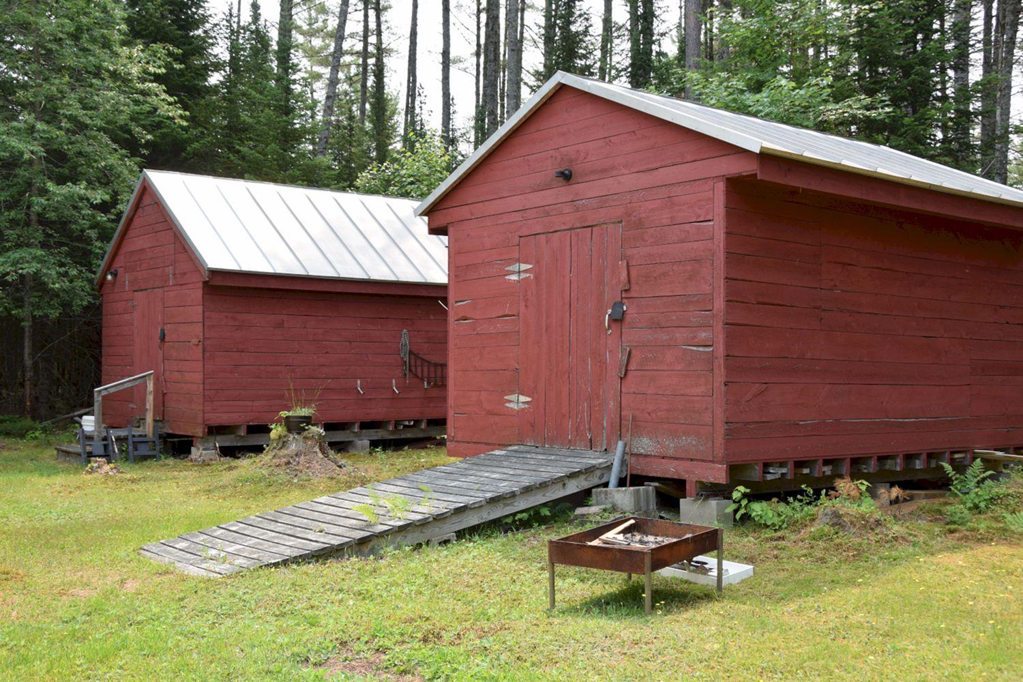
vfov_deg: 34.2
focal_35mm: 39
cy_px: 341
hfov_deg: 49.6
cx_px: 512
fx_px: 1108
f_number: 8
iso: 320
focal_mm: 26
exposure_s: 1/250
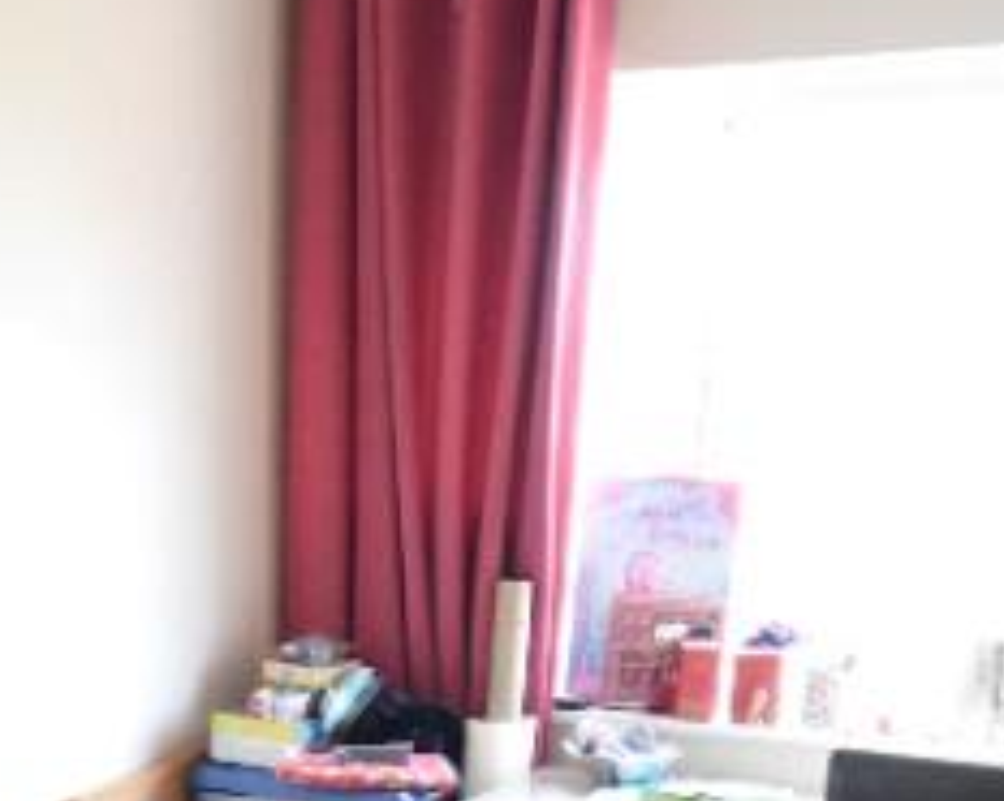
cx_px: 138
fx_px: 2021
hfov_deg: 27.1
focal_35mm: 68
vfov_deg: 20.0
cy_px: 1126
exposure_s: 1/100
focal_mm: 11
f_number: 5
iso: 3200
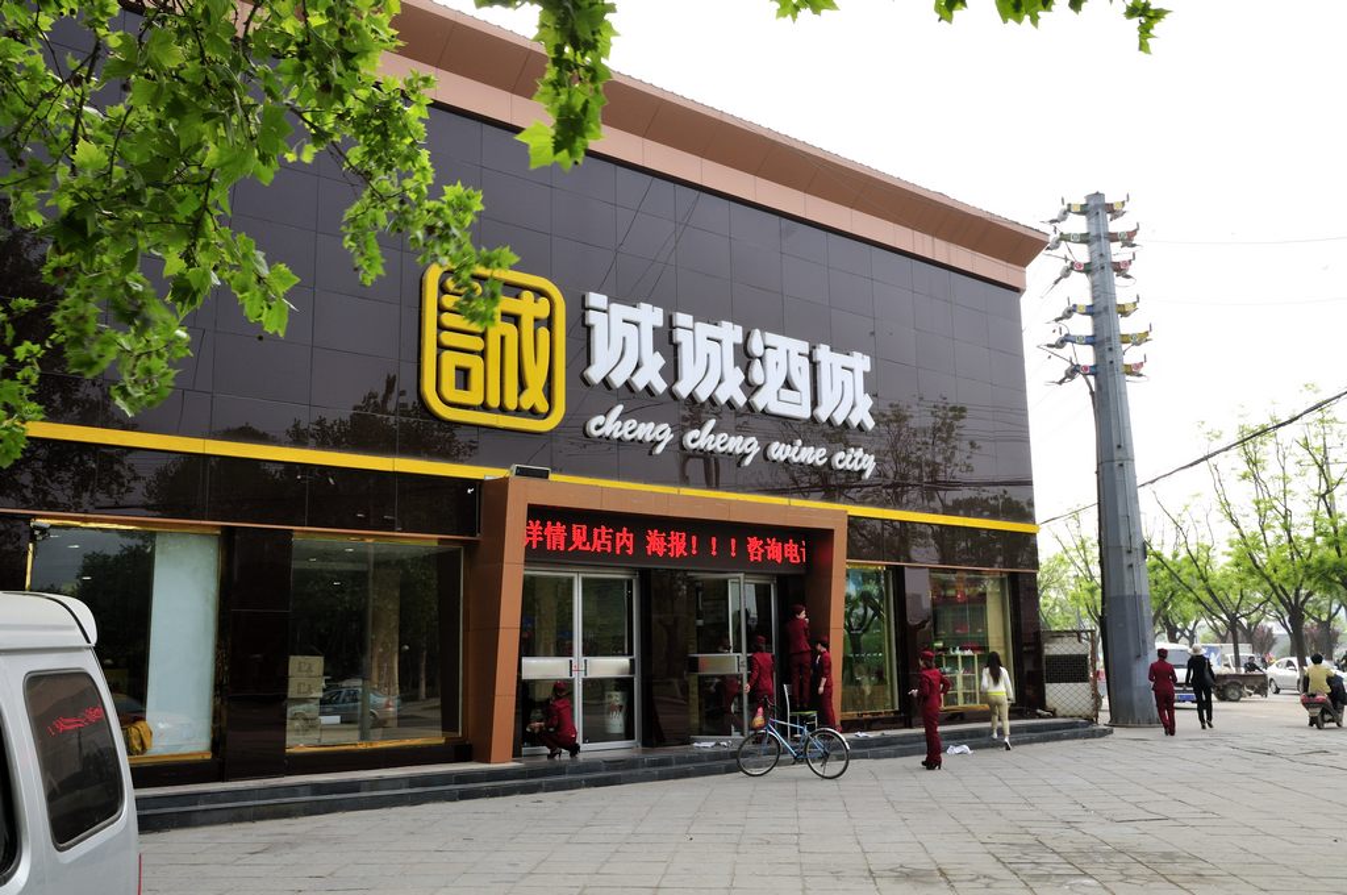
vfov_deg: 39.9
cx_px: 674
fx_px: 1233
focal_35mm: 33
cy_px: 448
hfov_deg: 57.3
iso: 200
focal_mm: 22
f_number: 13
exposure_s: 1/50
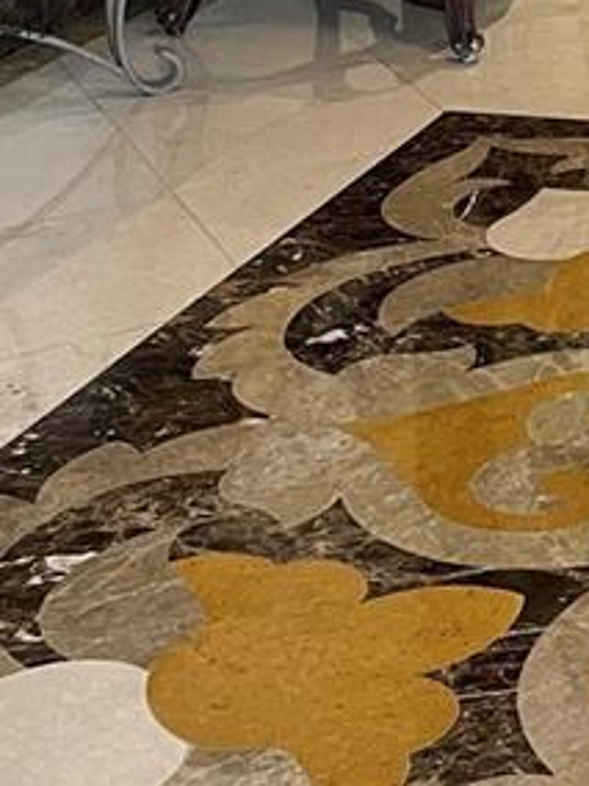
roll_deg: +0.3
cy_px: -316
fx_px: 2496
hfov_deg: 12.2
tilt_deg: -9.0
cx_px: 1112
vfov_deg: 16.6
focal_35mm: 110
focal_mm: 4.2
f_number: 1.6
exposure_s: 1/60
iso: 320
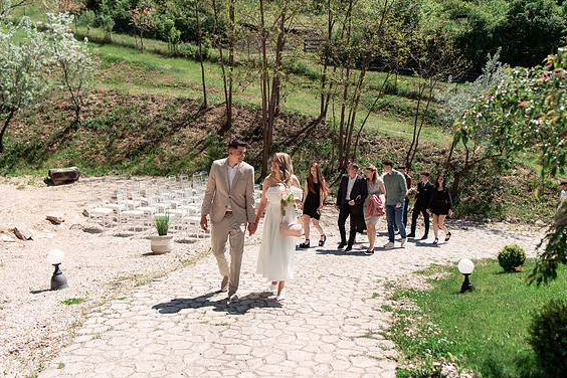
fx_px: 567
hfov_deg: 53.1
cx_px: 291
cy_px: 184
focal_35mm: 36
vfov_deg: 36.9
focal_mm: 35
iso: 125
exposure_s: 1/1000
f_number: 3.2
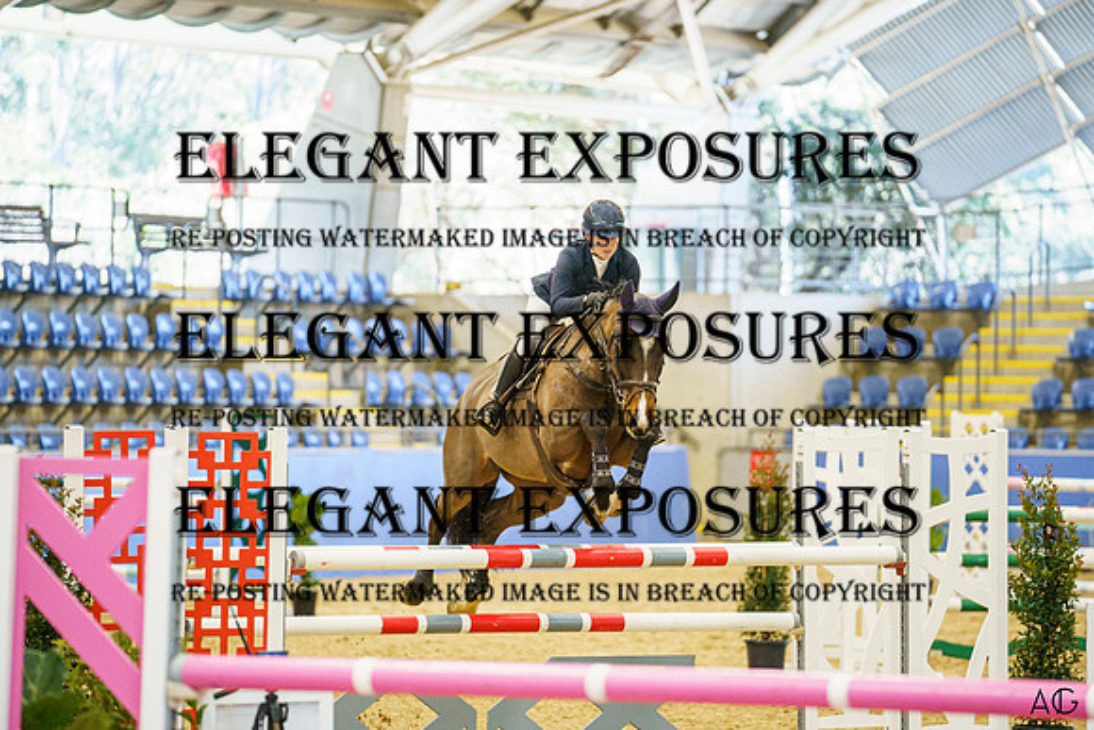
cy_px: 402
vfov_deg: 6.0
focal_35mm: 228
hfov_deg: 9.0
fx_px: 6937
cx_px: 584
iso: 4000
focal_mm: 200
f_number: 2.8
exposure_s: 1/1000
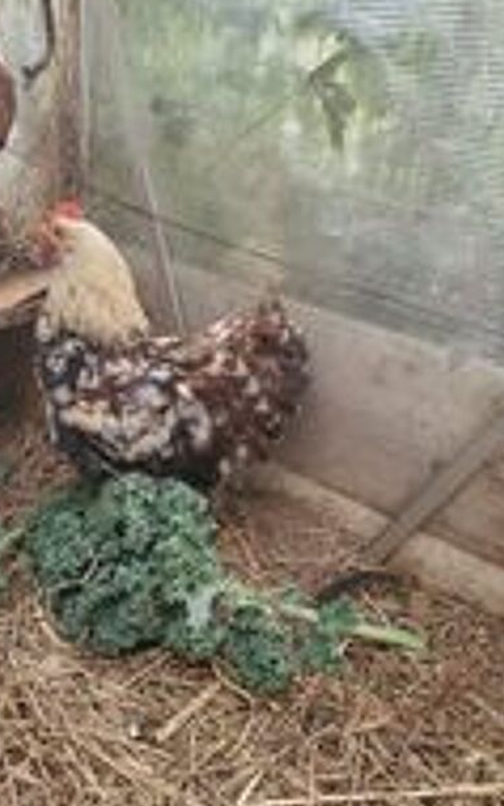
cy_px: 388
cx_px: 195
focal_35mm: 29
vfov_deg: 64.6
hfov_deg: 42.9
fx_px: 637
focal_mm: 4.3
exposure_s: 1/60
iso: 250
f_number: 2.4
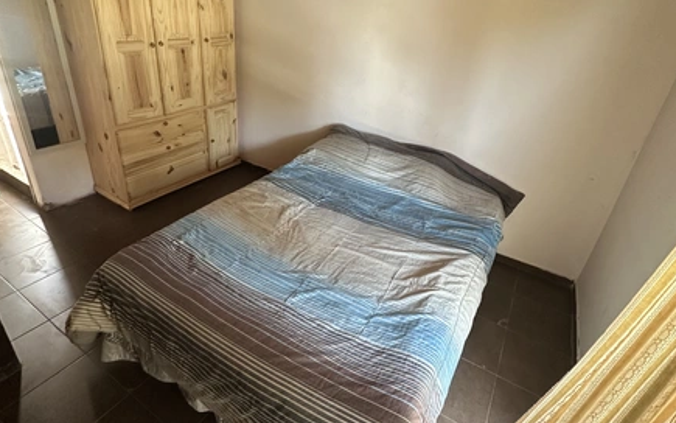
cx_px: 339
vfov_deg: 74.2
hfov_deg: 101.5
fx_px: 276
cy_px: 176
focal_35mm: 15
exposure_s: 1/99
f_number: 2.2
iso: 250
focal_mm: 2.22
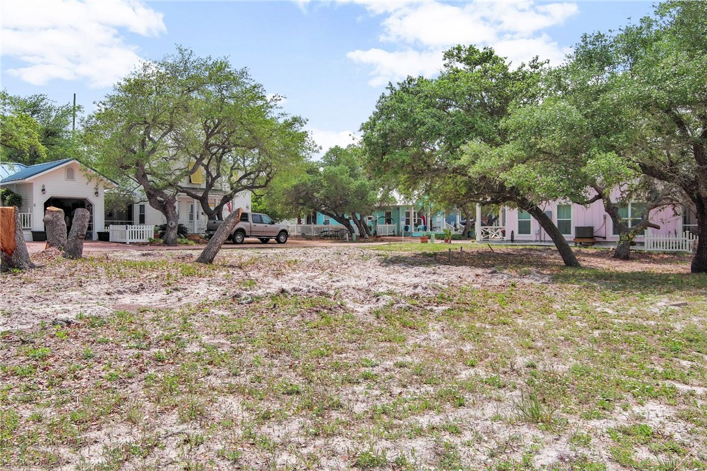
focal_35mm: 29
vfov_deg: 44.9
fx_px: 569
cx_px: 354
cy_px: 236
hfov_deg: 63.7
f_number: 2.8
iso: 100
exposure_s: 1/80
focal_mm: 10.57
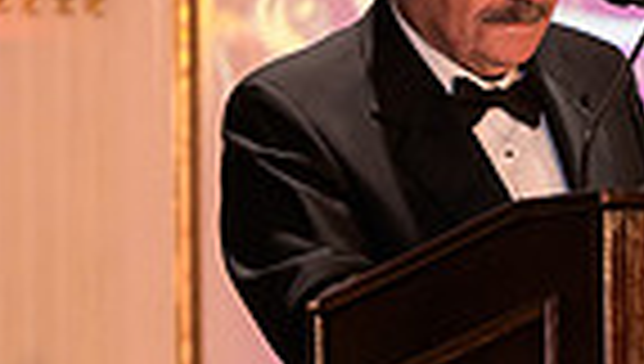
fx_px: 9442
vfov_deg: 2.2
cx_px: 1162
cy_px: 101
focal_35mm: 552
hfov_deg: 3.9
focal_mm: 130
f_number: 3.2
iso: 1250
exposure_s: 1/125
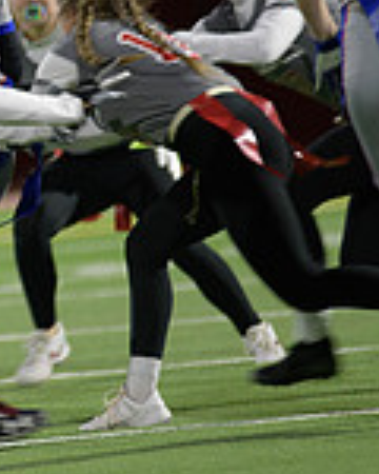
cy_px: 49
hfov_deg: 2.1
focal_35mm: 726
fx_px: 10179
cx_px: -171
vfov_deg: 2.7
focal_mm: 200
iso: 1100
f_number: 2.8
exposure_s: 1/200
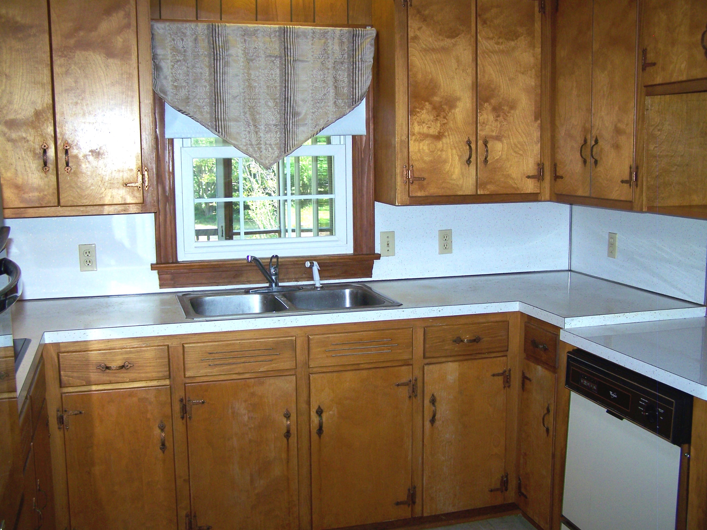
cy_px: 265
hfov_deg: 49.0
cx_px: 354
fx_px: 776
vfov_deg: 37.7
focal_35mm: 38
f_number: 2.8
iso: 80
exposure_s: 1/60
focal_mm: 6.3
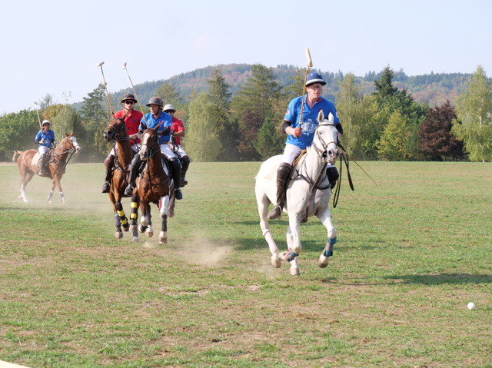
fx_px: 1704
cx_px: 246
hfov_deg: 16.4
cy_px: 184
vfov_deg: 12.3
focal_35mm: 120
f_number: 5.6
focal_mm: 60
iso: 200
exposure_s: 1/400
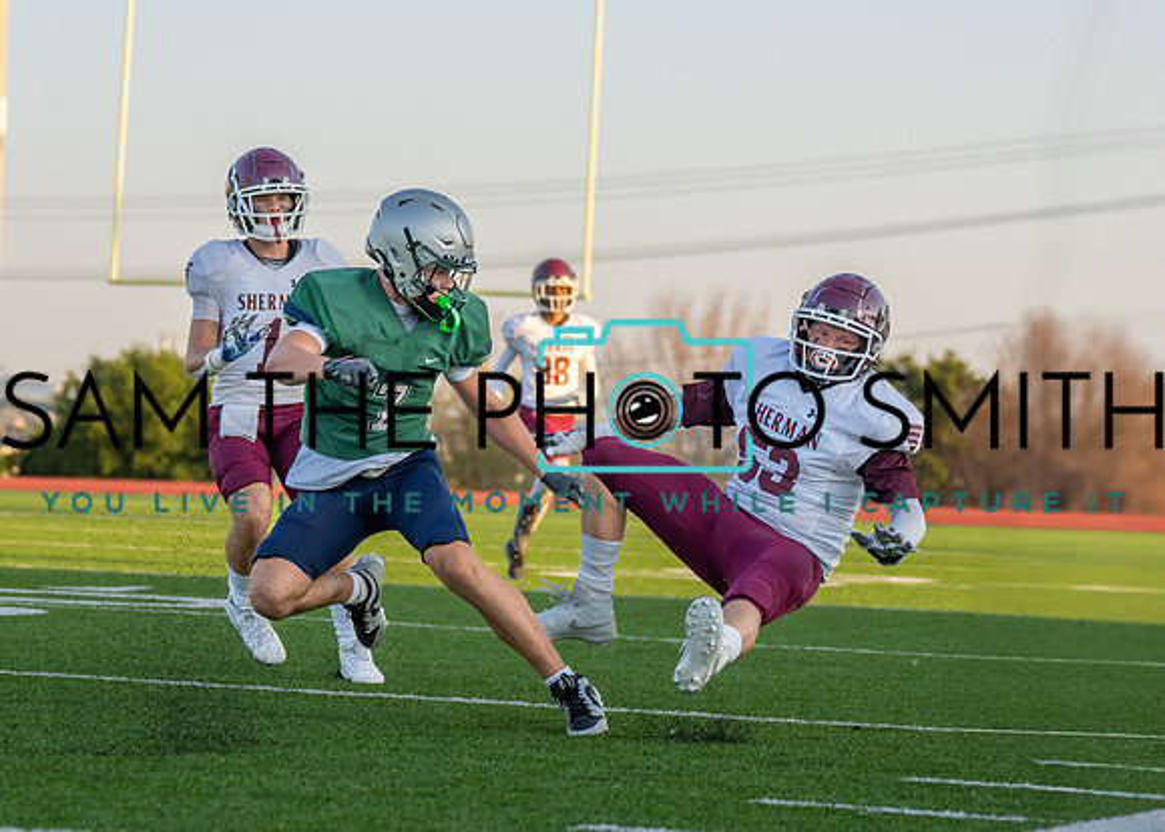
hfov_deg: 16.4
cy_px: 418
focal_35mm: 122
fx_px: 4043
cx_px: 592
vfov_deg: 11.7
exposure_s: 1/1250
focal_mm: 72
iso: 160
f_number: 2.8
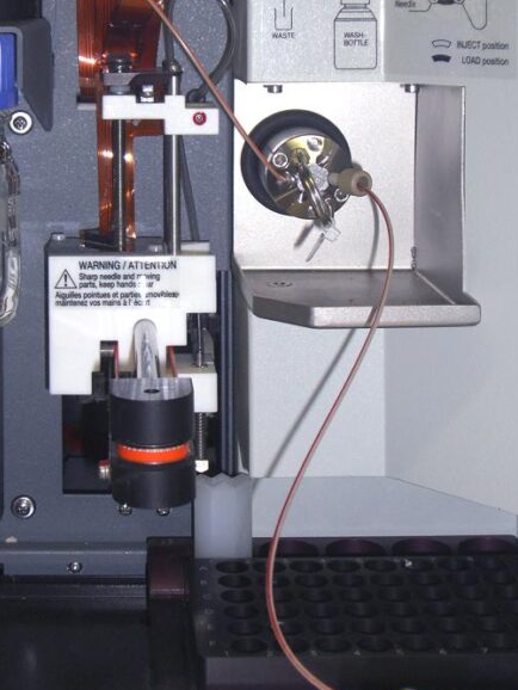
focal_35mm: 76
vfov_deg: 25.6
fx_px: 1515
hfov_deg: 19.4
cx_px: 223
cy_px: 278
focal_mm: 9
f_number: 3.3
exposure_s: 1/60
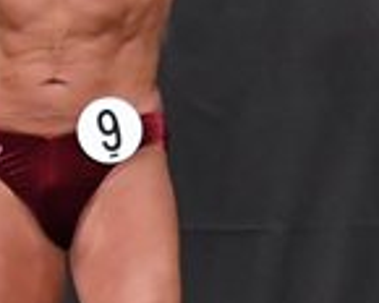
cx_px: -566
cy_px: 201
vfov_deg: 1.4
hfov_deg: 1.8
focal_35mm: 1086
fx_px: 12182
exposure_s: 1/400
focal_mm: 145
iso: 5000
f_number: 5.6
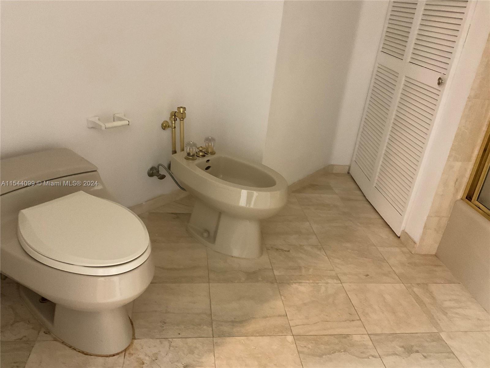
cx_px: 245
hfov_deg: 61.7
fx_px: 411
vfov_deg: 48.2
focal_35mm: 29
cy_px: 184
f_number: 1.8
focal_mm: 3
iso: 250
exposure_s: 1/60
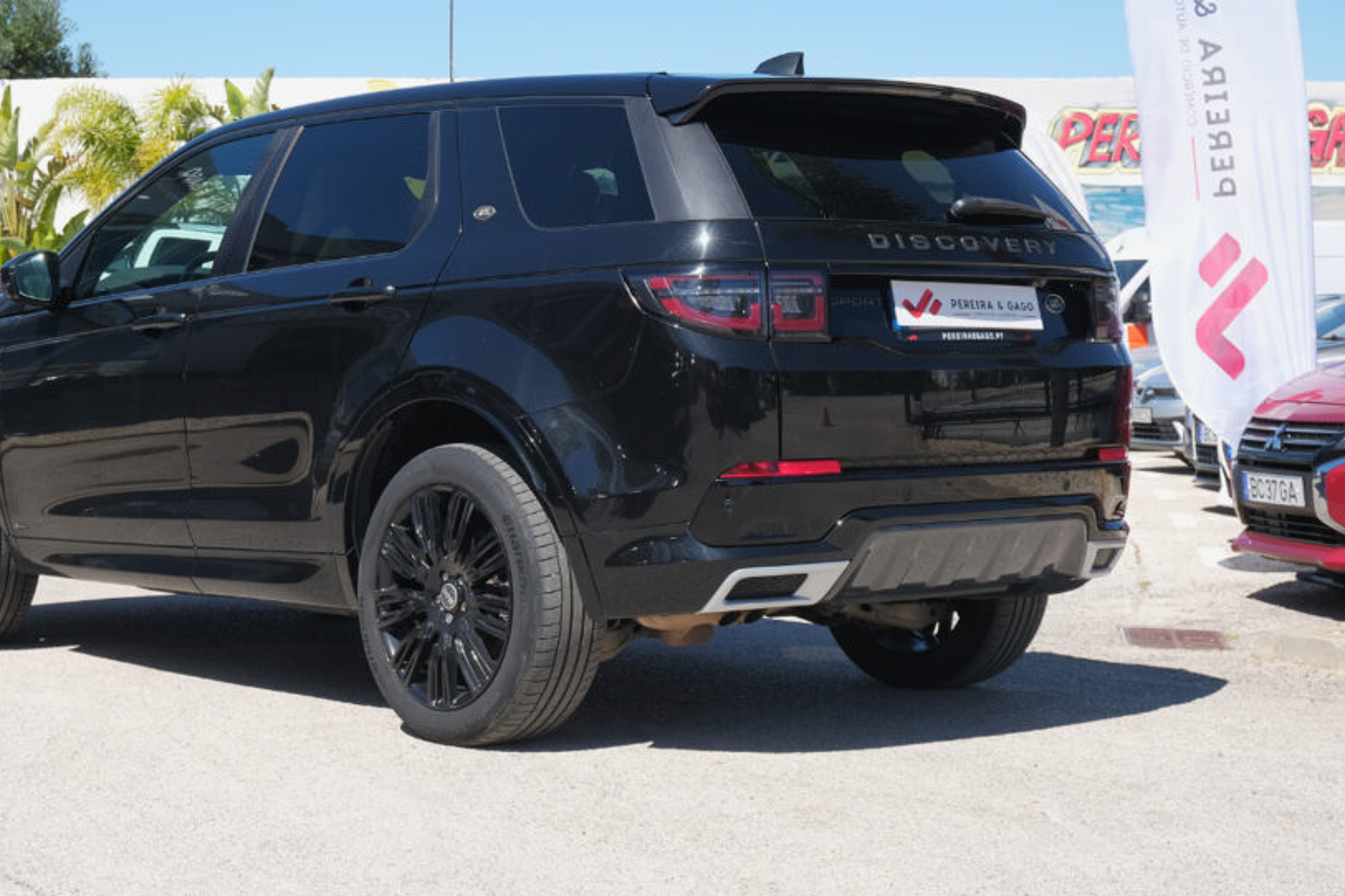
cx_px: 523
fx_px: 2540
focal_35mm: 68
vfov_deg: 20.0
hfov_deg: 29.6
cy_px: 386
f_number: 9
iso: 160
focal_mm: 36.3
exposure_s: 1/200
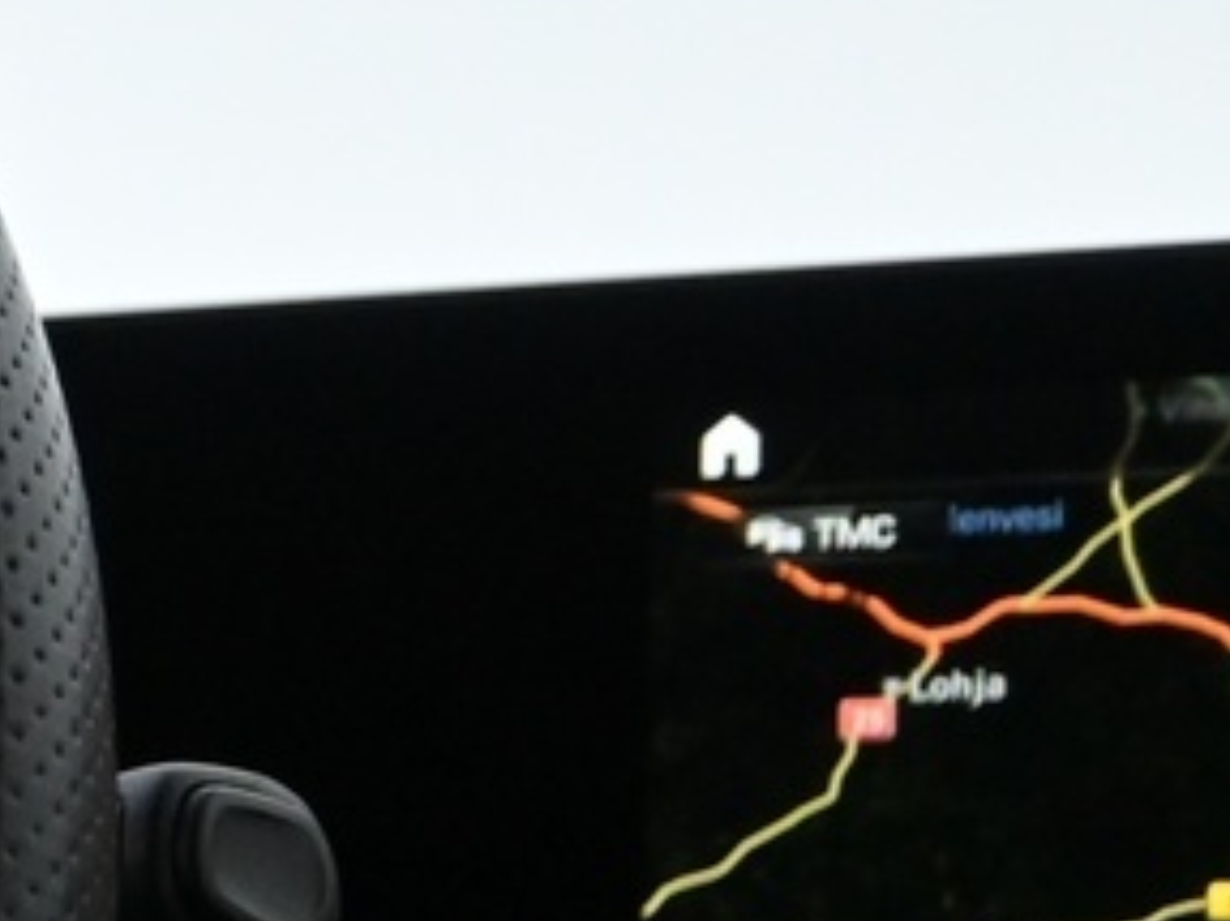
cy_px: 1101
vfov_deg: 9.0
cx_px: -1693
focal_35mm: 163
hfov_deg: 10.5
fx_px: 5789
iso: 2500
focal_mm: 20
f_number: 3.8
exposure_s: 1/60
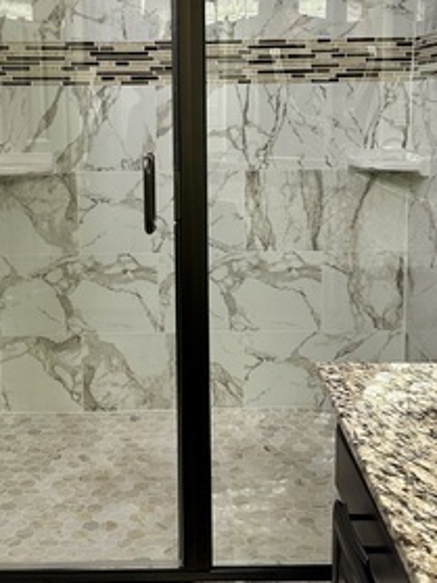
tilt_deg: -8.7
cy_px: 209
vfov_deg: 43.4
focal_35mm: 43
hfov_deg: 33.5
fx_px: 724
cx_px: 191
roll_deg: -0.2
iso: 160
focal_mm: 6.86
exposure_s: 1/120
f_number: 1.78
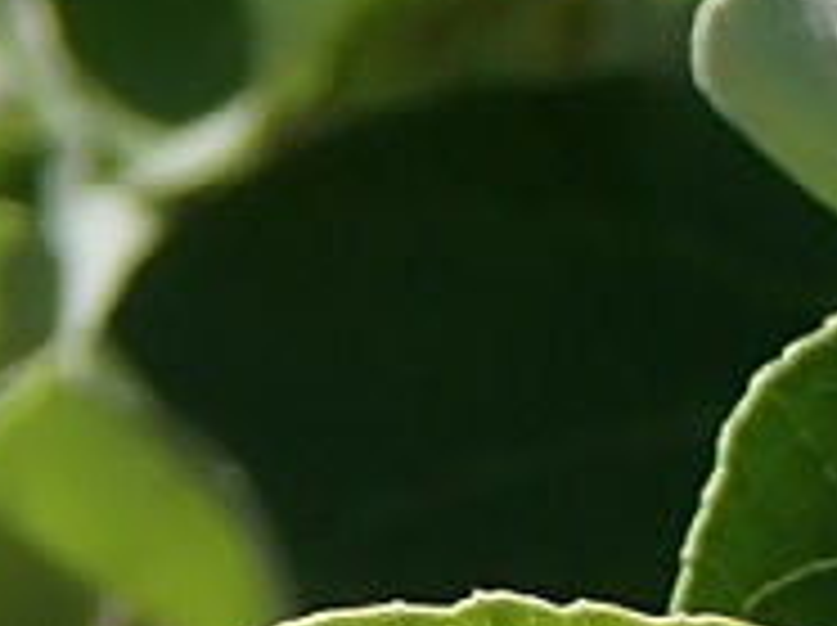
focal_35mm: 530
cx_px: -1575
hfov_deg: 3.7
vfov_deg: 2.8
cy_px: 1374
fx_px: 12799
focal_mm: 13.65
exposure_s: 1/250
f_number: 5.6
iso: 100
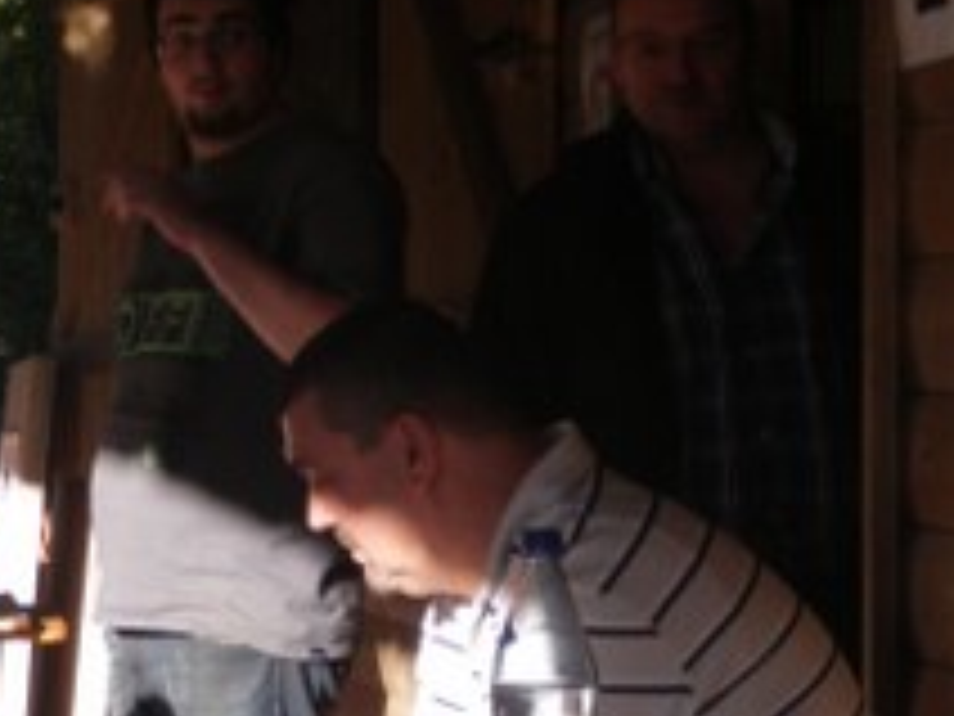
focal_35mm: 127
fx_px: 3500
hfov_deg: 14.8
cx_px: -284
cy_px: 360
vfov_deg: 11.7
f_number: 4.2
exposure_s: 1/160
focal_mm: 7.5
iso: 64
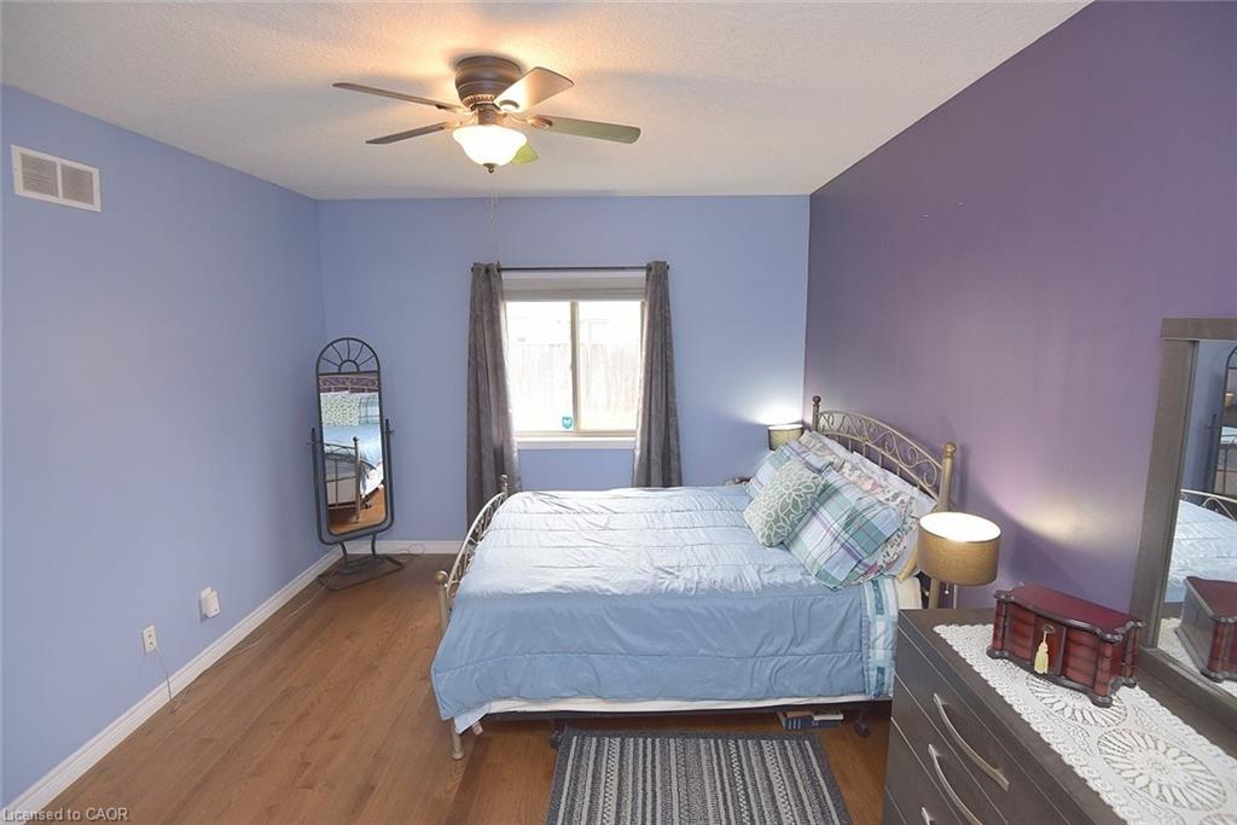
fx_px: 550
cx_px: 618
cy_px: 412
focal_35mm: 16
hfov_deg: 96.7
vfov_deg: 73.8
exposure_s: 1/100
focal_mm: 16
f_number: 5
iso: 800
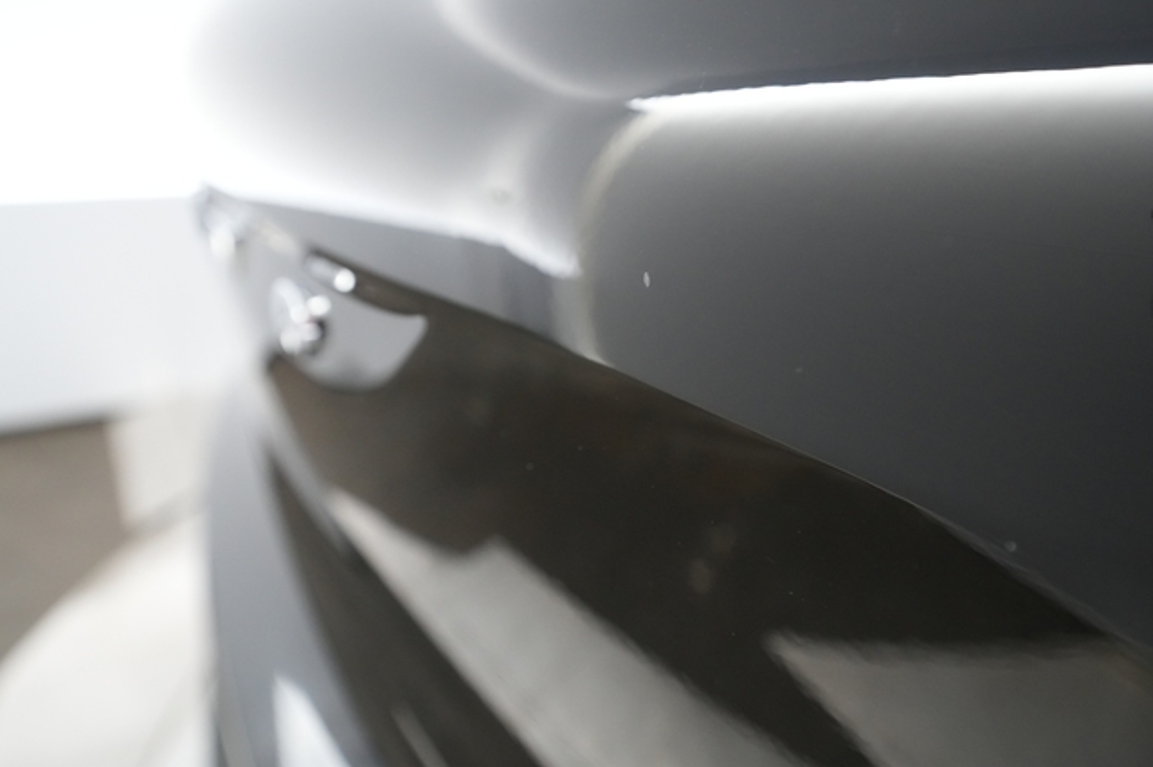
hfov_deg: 65.5
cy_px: 384
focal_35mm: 28
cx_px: 576
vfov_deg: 46.4
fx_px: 896
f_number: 5
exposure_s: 1/100
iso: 5000
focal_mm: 28
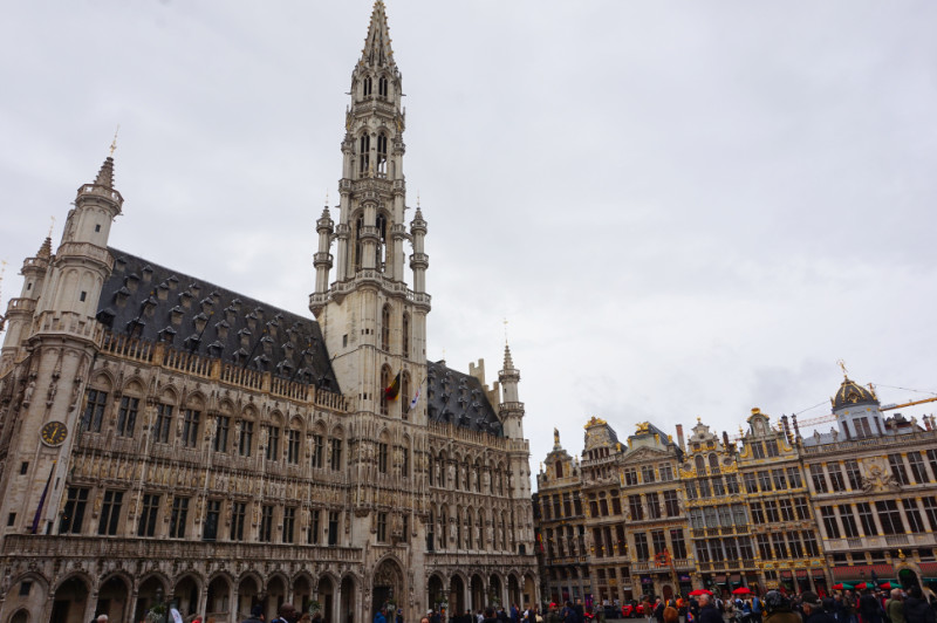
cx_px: 468
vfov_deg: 53.1
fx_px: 624
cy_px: 312
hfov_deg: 73.8
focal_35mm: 24
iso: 100
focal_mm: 16
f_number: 14
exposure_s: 1/80
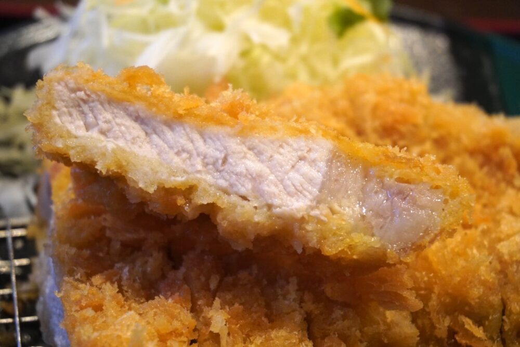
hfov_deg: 28.6
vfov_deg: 19.3
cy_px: 174
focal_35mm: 70
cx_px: 260
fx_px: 1019
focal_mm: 47
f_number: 5.6
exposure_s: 1/80
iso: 3200
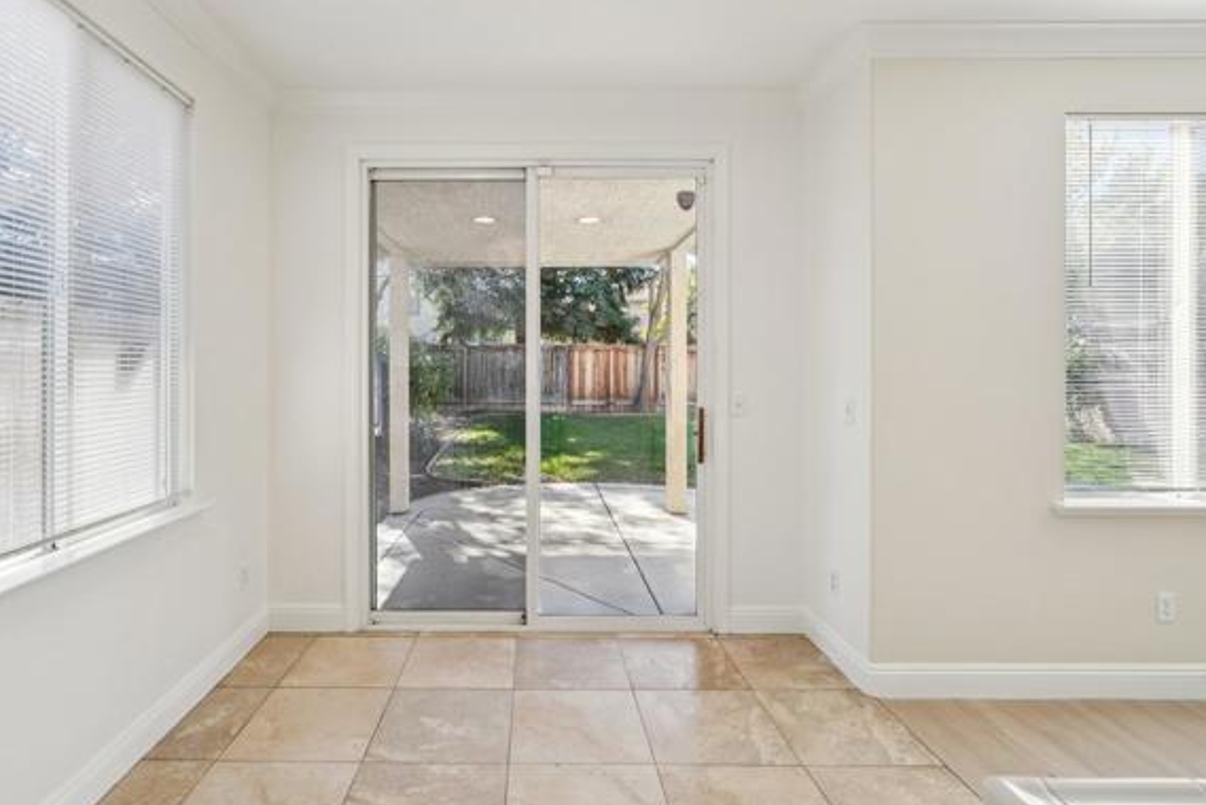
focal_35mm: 18
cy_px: 365
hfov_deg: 89.6
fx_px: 603
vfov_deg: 67.3
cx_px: 538
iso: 250
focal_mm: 16
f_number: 8
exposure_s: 1/25
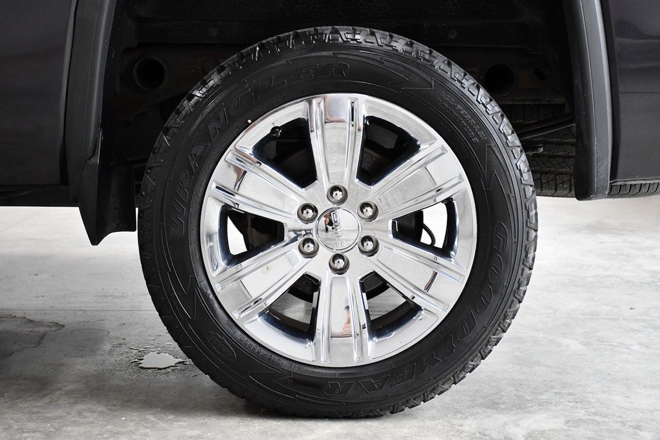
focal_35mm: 52
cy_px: 220
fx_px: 953
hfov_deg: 38.2
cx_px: 330
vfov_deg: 26.0
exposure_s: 1/640
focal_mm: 35
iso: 2500
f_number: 4.5
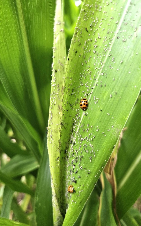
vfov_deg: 72.5
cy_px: 114
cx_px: 79
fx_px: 154
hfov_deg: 49.2
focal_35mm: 25
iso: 100
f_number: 1.8
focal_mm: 5.4
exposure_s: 1/180
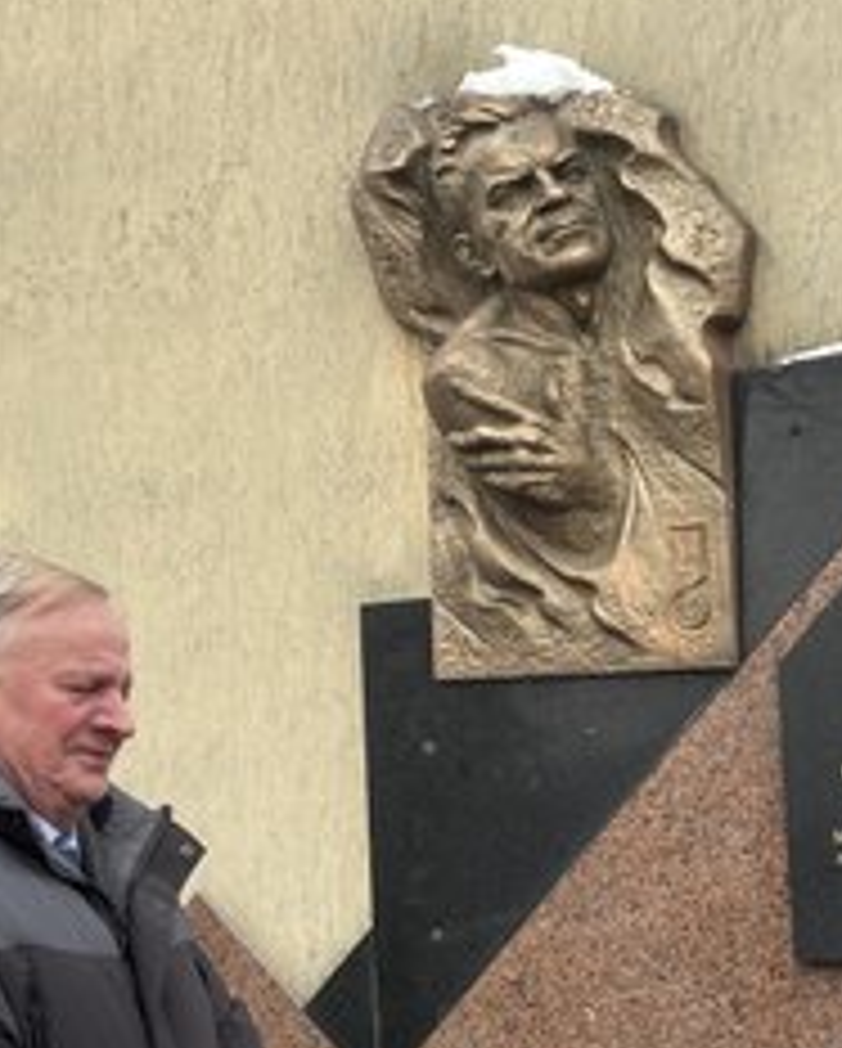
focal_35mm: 87
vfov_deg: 21.9
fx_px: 2705
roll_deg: +1.1
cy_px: 643
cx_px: 284
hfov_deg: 17.7
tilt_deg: +4.7
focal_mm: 5.96
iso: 32
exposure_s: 1/437
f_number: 1.6
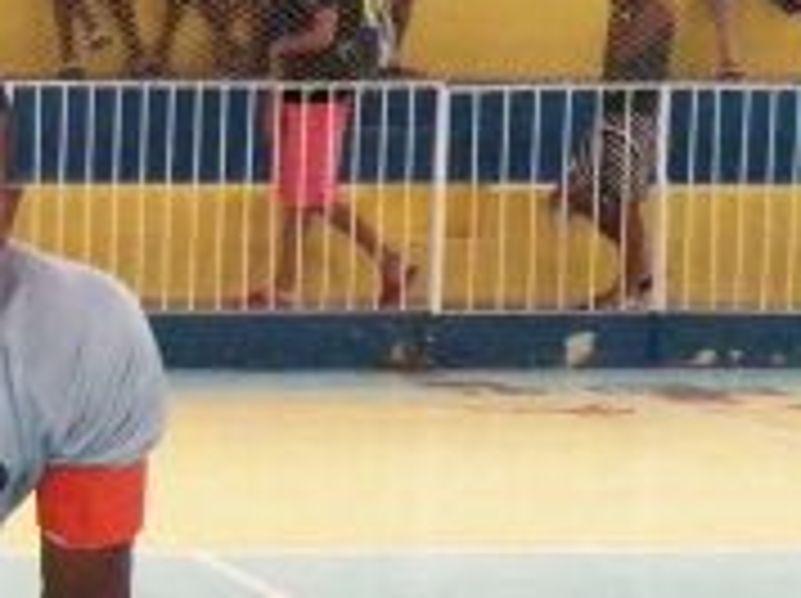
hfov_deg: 13.0
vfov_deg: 11.7
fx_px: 2912
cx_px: -940
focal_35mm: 126
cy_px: 400
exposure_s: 1/500
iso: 1250
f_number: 2.8
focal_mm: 4.9
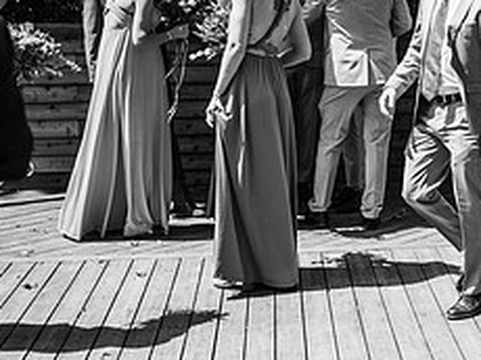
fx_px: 1180
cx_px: 427
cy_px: 98
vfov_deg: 17.3
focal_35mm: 85
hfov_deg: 22.5
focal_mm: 35
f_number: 1.8
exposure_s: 1/5000
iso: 100
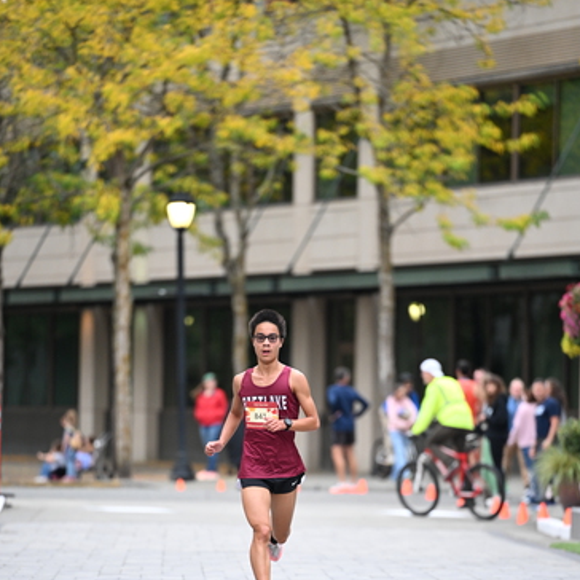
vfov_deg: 6.8
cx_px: 291
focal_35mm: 257
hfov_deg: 6.8
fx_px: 4872
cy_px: 432
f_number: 2.8
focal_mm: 200
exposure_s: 1/800
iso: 1600
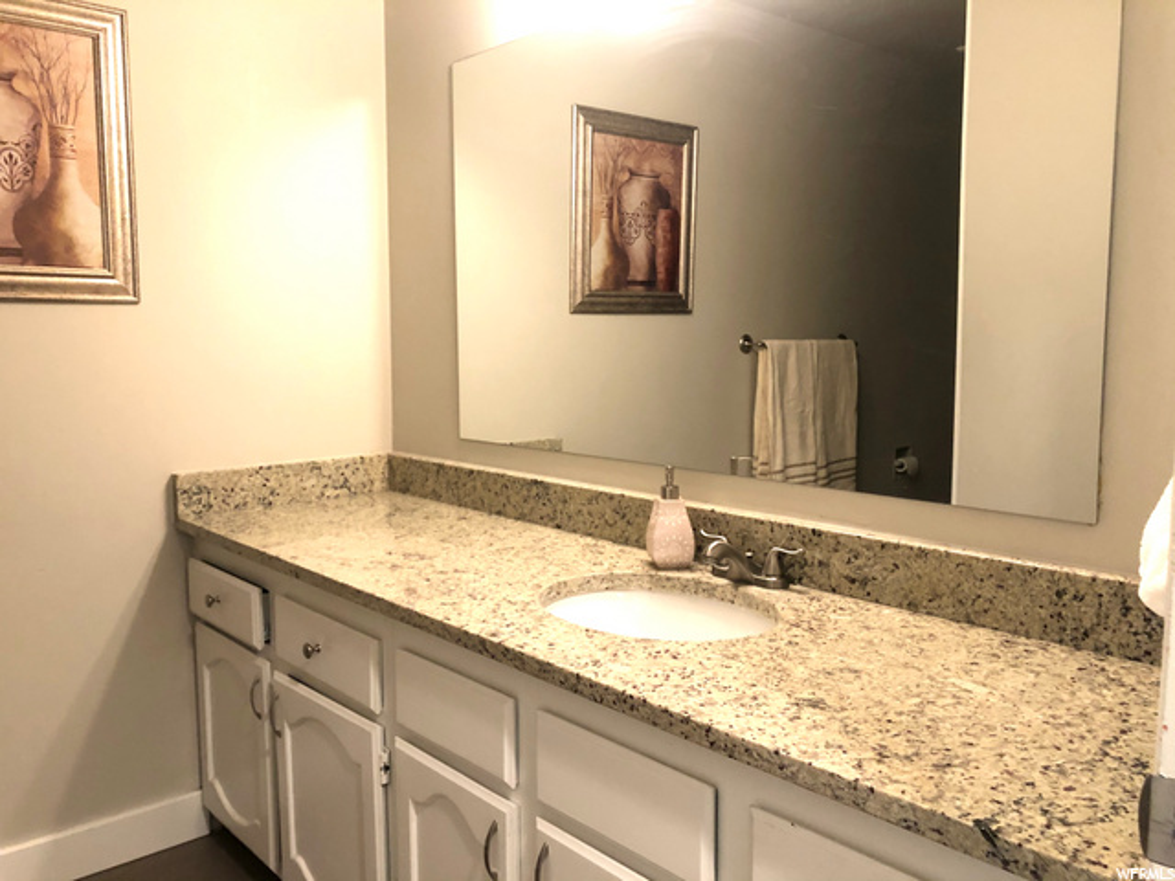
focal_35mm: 28
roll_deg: +0.2
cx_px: 588
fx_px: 950
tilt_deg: -7.3
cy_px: 440
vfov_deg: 49.7
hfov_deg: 63.4
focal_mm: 3.99
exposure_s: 1/12
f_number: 1.8
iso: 100
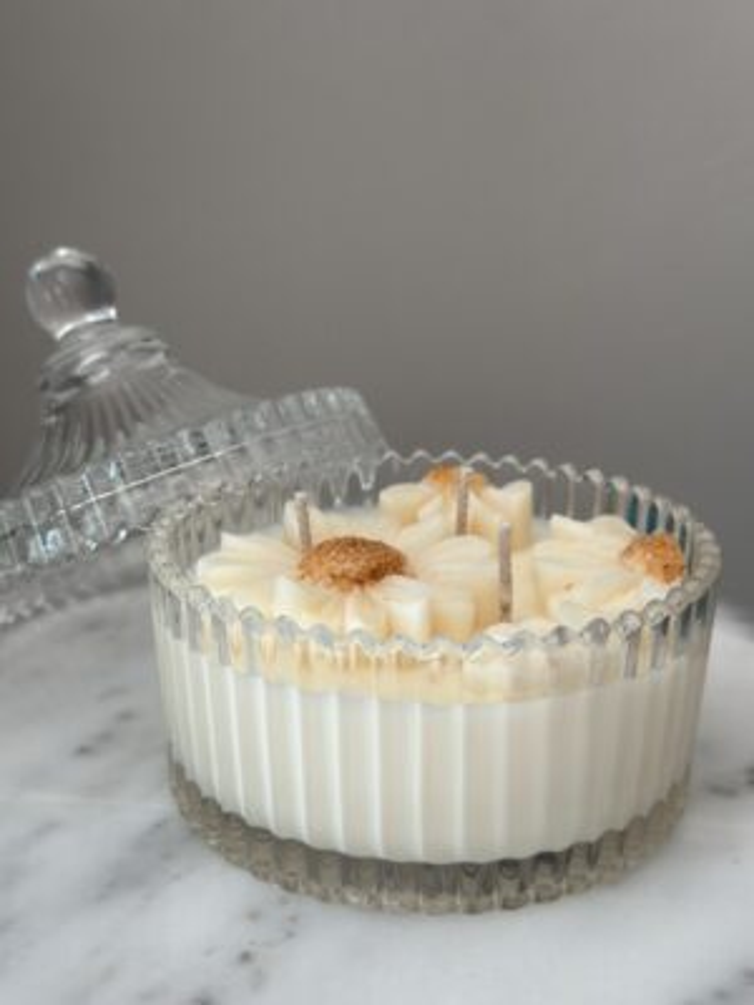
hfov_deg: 30.3
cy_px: 502
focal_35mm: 48
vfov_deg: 39.7
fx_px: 1394
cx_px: 377
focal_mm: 6.86
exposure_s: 1/121
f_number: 1.78
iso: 125
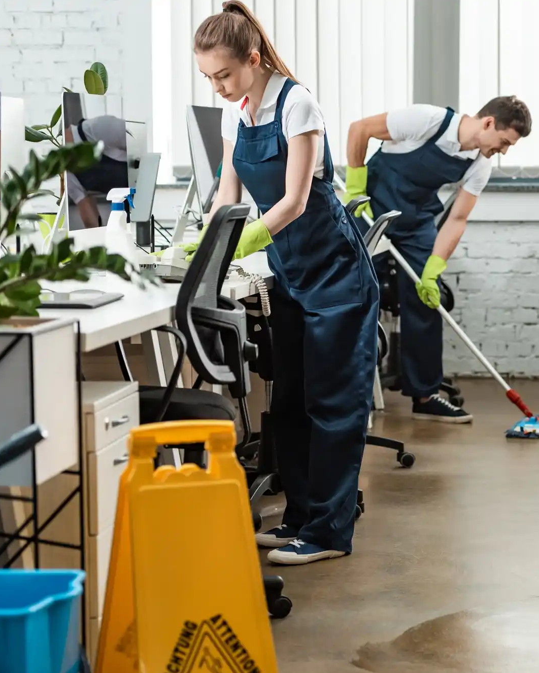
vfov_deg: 19.4
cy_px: 336
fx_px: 1974
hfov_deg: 15.4
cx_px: 465
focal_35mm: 99
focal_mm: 70
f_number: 3.2
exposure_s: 1/200
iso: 320
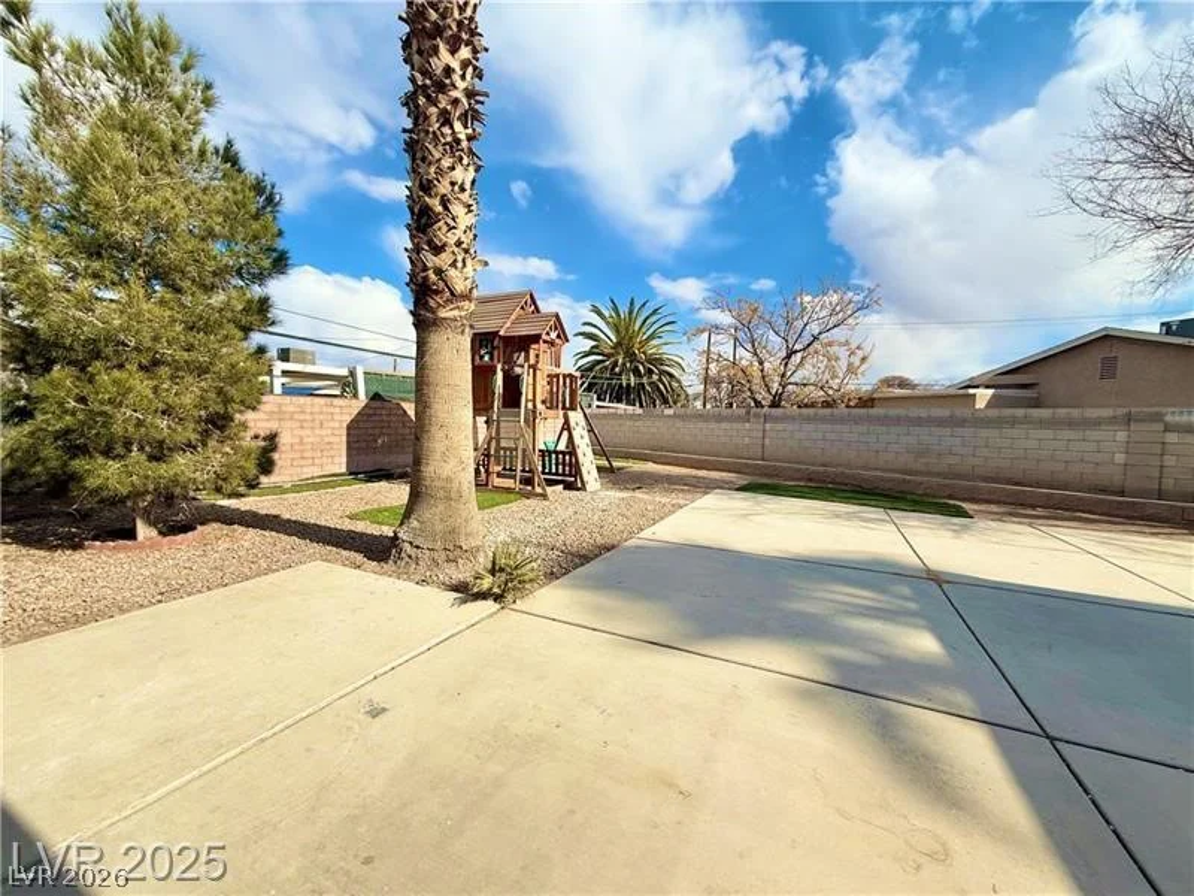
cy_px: 448
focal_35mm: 14
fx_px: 483
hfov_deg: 102.1
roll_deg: -1.6
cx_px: 597
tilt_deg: -3.2
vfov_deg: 85.7
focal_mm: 2.22
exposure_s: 1/4149
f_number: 2.2
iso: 50
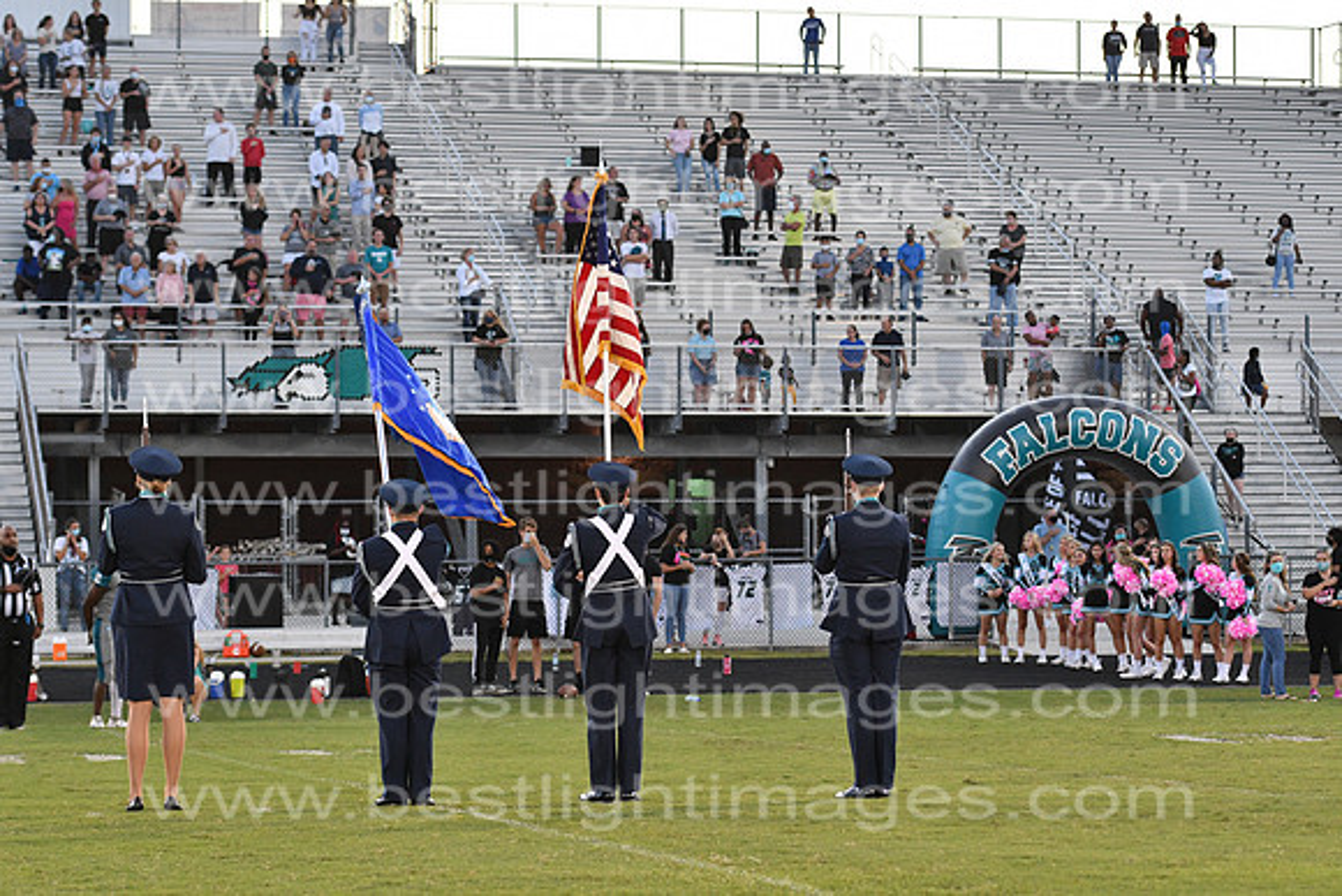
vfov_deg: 13.0
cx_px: 671
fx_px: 3915
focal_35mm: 105
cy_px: 448
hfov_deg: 19.5
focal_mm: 70
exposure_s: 1/800
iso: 1600
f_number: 4
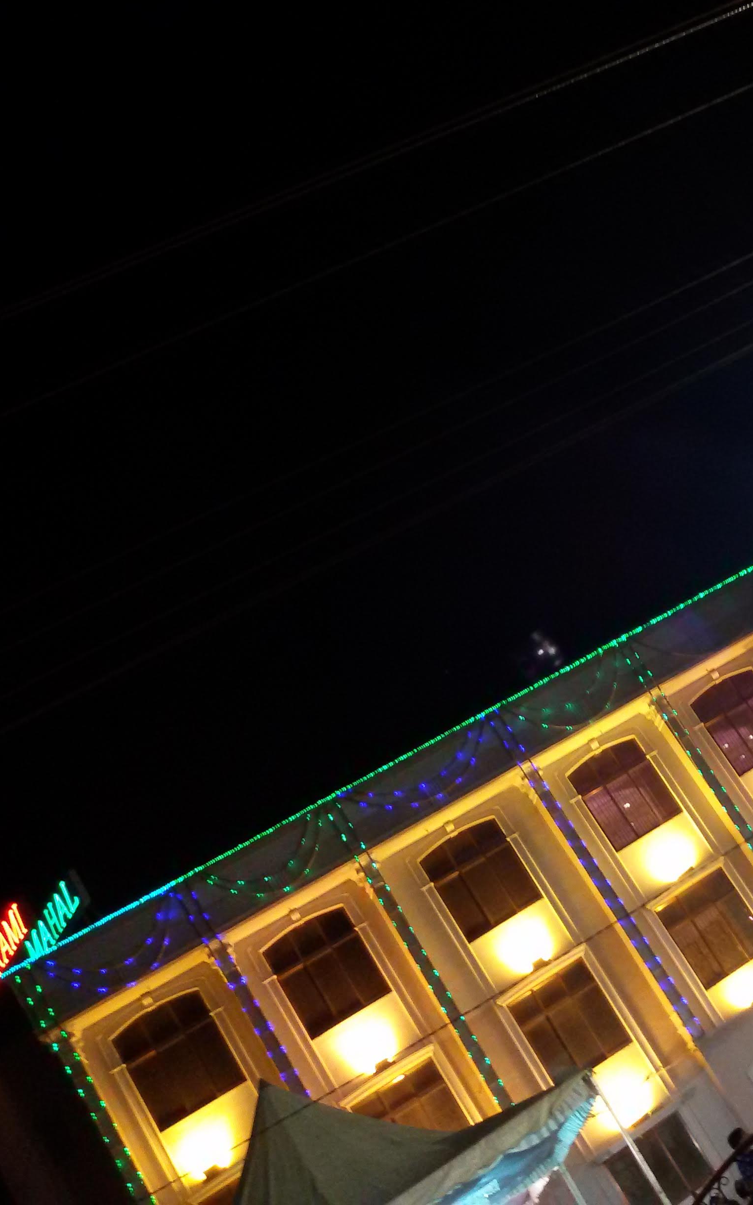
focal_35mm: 44
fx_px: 1445
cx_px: 797
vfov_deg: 45.3
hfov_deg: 27.1
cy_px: 601
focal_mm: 2.93
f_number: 2.4
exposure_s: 1/33
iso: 200
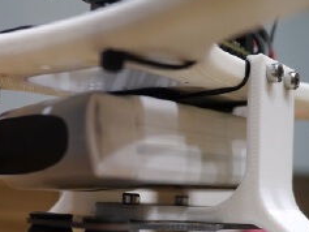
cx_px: 110
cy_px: 222
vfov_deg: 22.6
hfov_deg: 30.5
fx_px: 563
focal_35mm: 63
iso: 800
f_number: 2.5
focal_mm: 14
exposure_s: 1/60
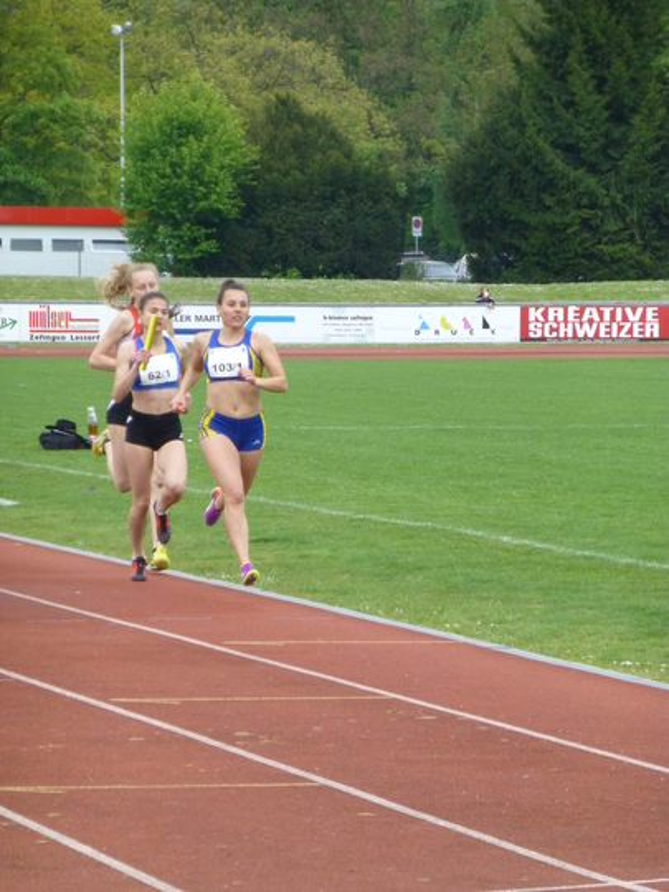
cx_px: 334
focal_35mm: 231
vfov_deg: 8.6
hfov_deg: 6.4
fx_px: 5953
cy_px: 446
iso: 400
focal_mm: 41.3
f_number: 5.6
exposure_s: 1/500
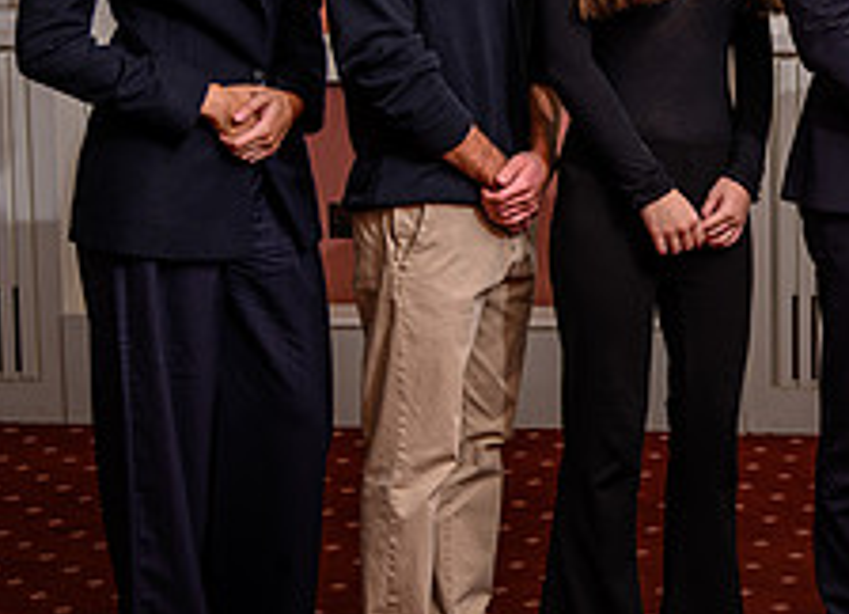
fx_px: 2349
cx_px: 996
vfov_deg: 14.8
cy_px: 102
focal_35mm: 97
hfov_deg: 19.4
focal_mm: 34.5
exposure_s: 1/200
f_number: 4
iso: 50
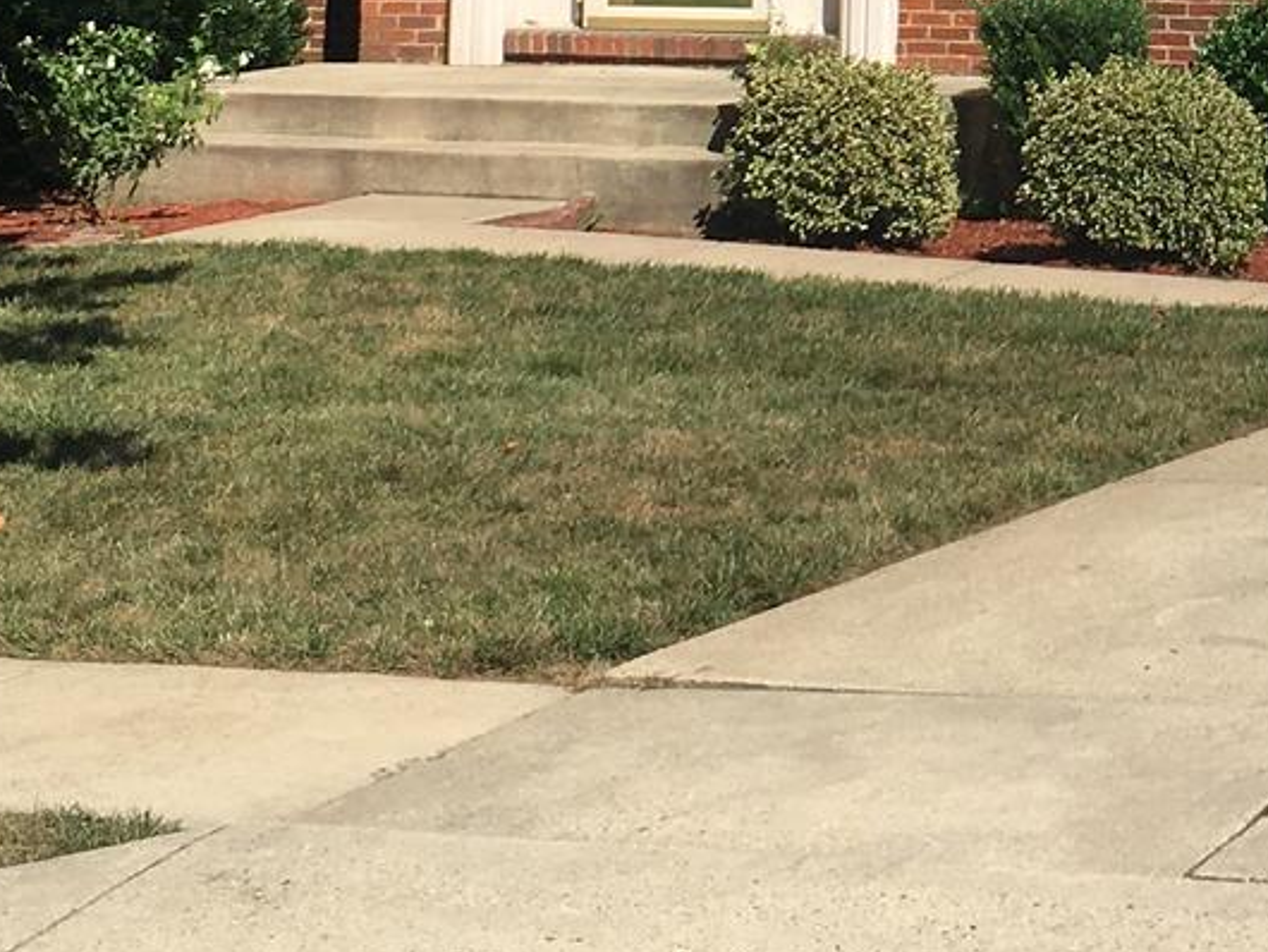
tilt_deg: +5.6
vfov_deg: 12.6
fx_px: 4104
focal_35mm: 112
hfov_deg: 17.2
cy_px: -490
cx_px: 1266
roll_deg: -0.4
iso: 25
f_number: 2.2
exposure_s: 1/2198
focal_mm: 4.15
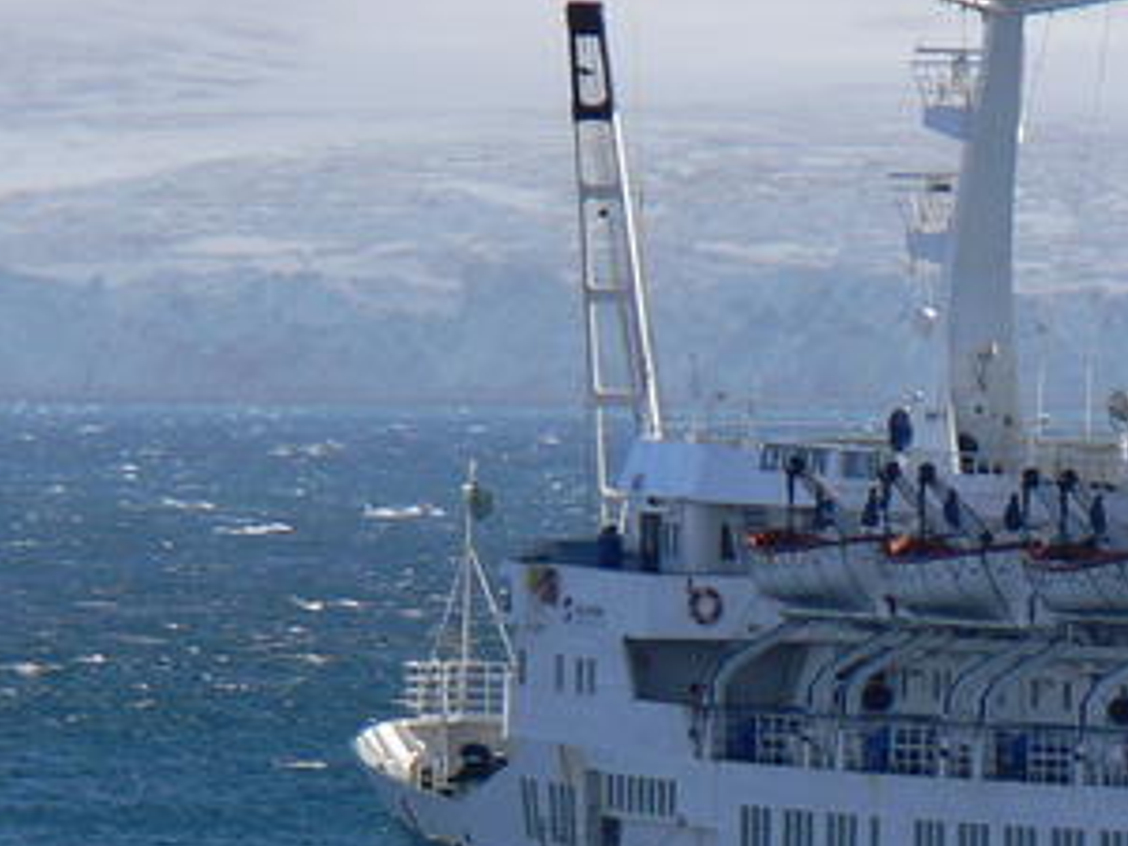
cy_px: 790
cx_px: 1199
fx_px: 33303
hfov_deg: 1.9
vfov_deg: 1.5
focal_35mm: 1022
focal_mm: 63.6
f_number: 5.6
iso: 80
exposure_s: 1/400
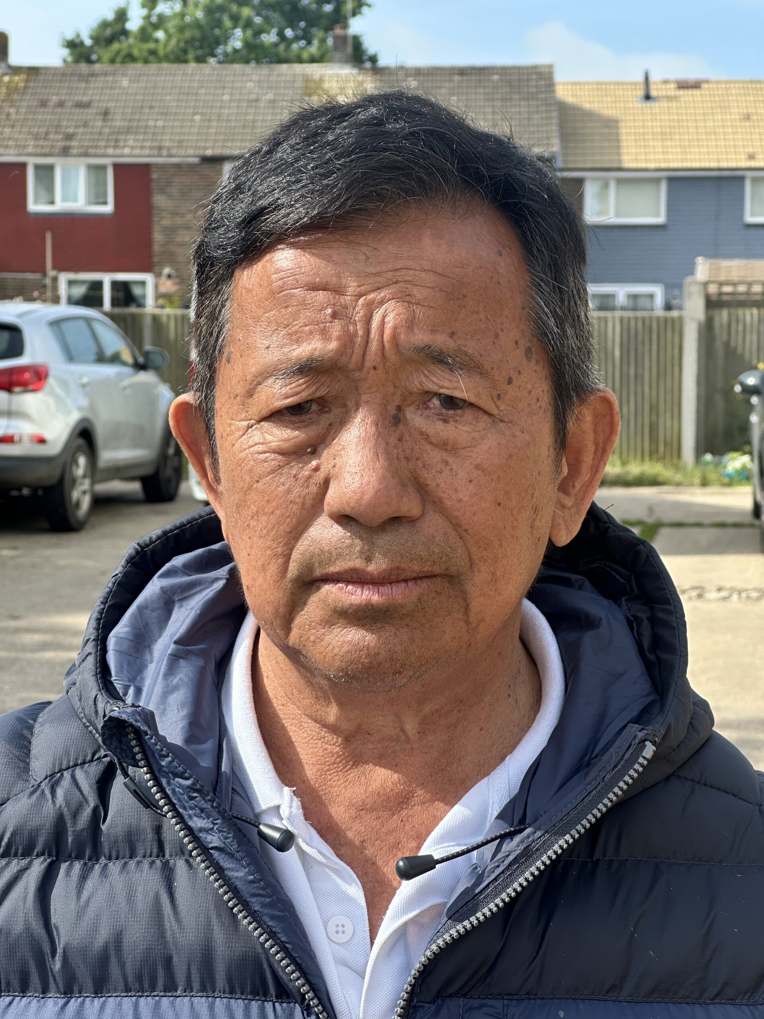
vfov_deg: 25.3
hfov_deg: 19.1
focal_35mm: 77
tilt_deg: -4.5
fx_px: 2266
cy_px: 510
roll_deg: -0.2
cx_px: 382
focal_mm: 9
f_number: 2.8
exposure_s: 1/314
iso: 32
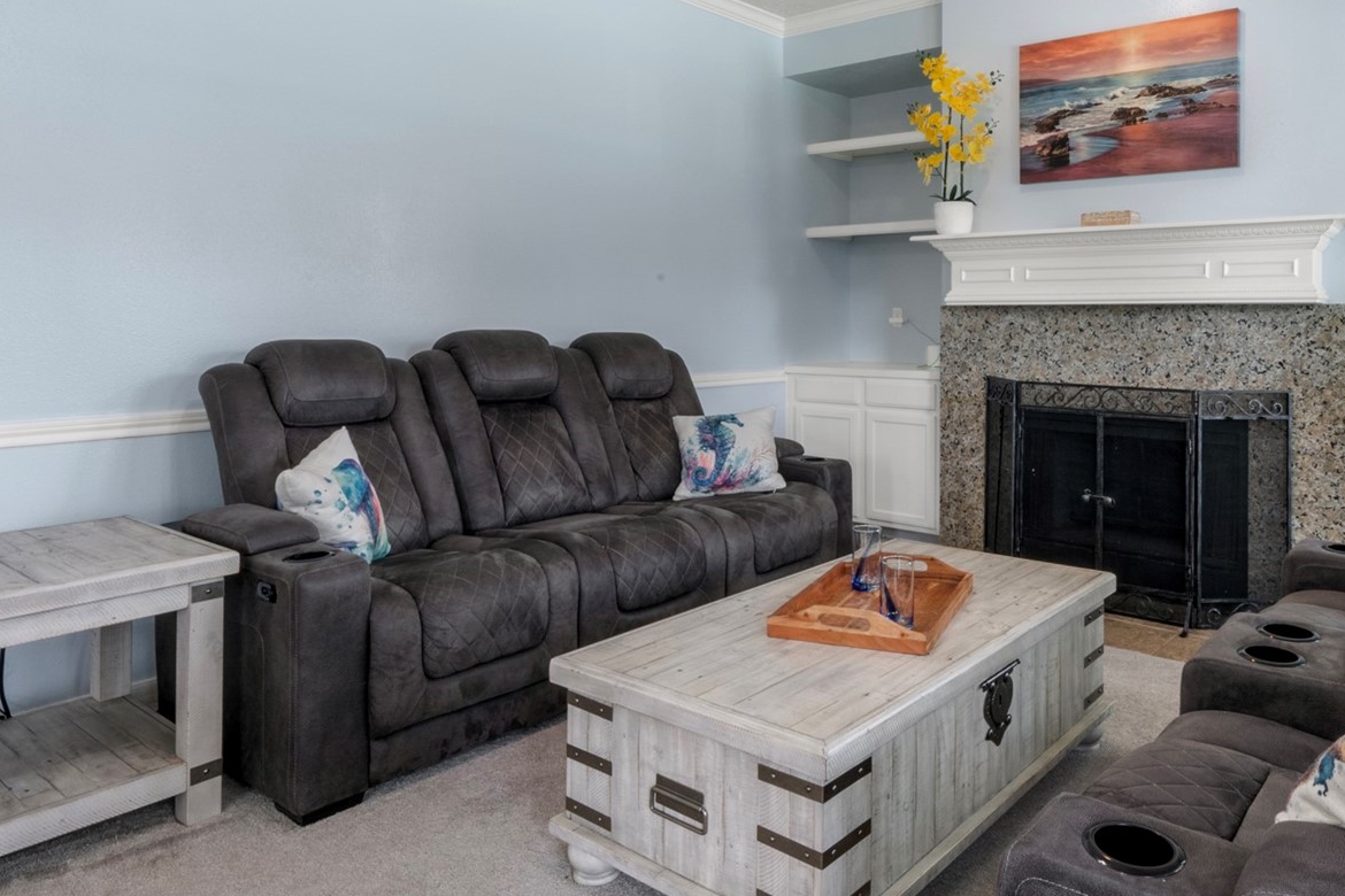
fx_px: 971
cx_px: 833
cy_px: 287
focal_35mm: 26
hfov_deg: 68.4
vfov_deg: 48.6
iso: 250
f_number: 9
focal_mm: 14
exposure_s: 6
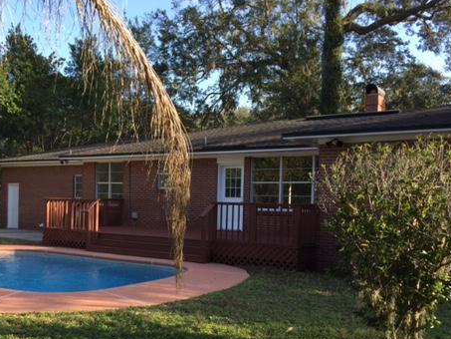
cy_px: 215
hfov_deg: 45.0
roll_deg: -1.4
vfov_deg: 34.9
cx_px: 144
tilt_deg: -0.1
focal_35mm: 41
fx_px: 534
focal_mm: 4.15
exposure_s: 1/455
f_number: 2.2
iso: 32
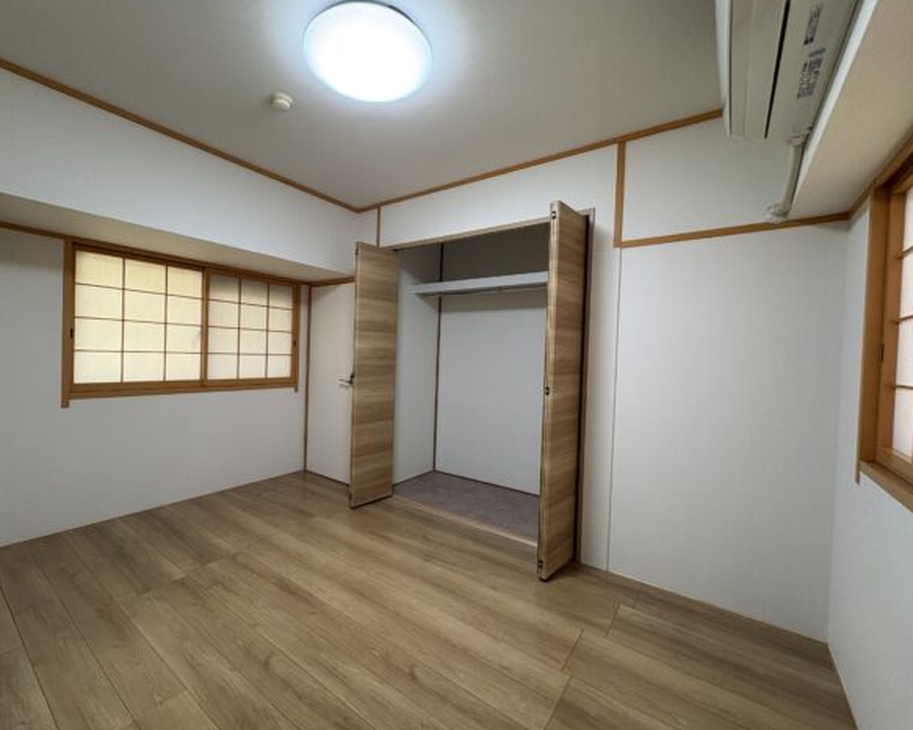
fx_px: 405
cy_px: 360
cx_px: 421
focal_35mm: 15
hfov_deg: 96.6
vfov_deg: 84.0
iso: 200
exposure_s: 1/60
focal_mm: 2.22
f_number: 2.2
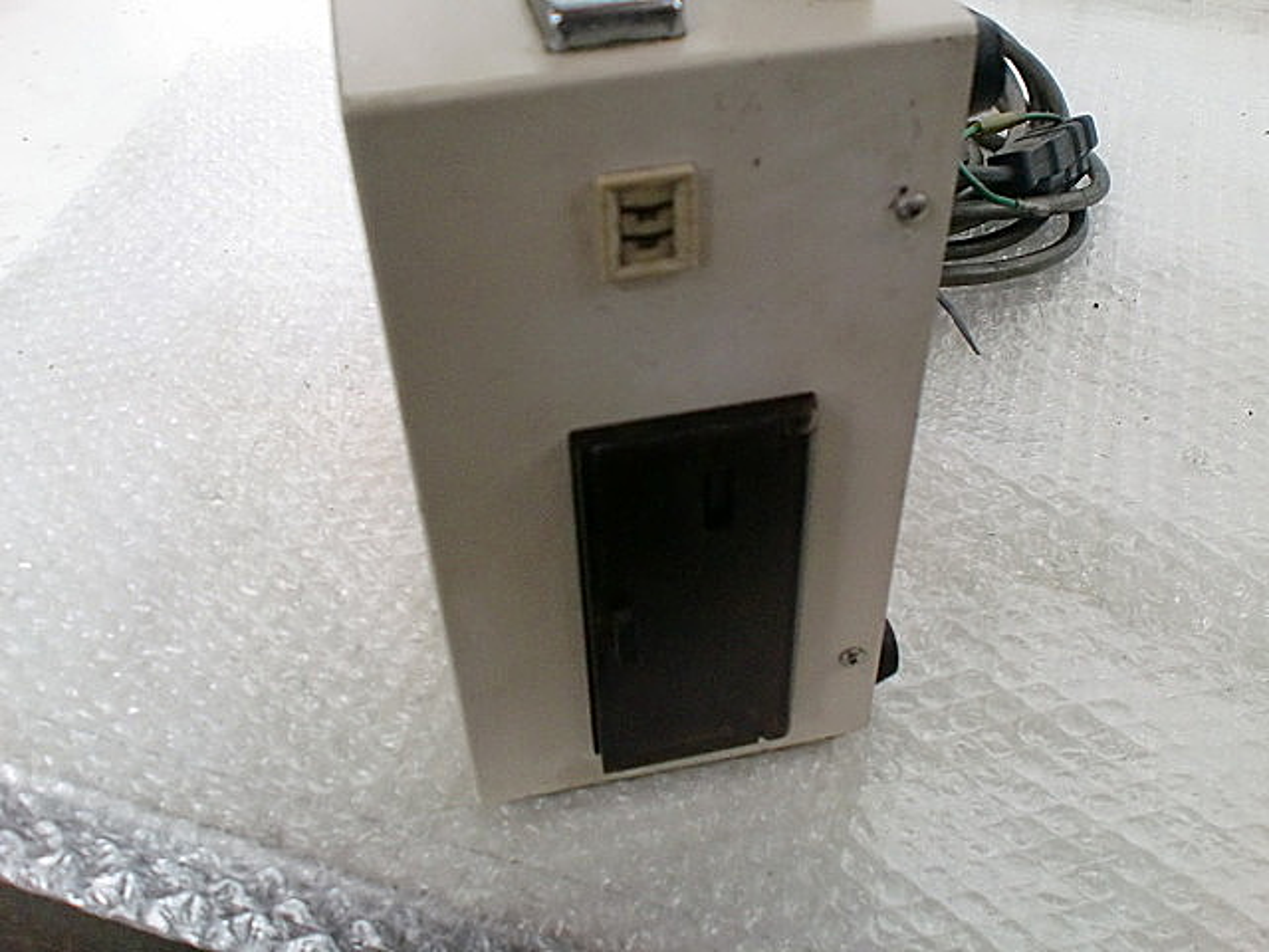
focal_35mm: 35
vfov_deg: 40.7
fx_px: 1283
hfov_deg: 52.6
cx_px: 634
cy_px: 476
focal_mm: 6.3
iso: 320
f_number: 3.1
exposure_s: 1/60
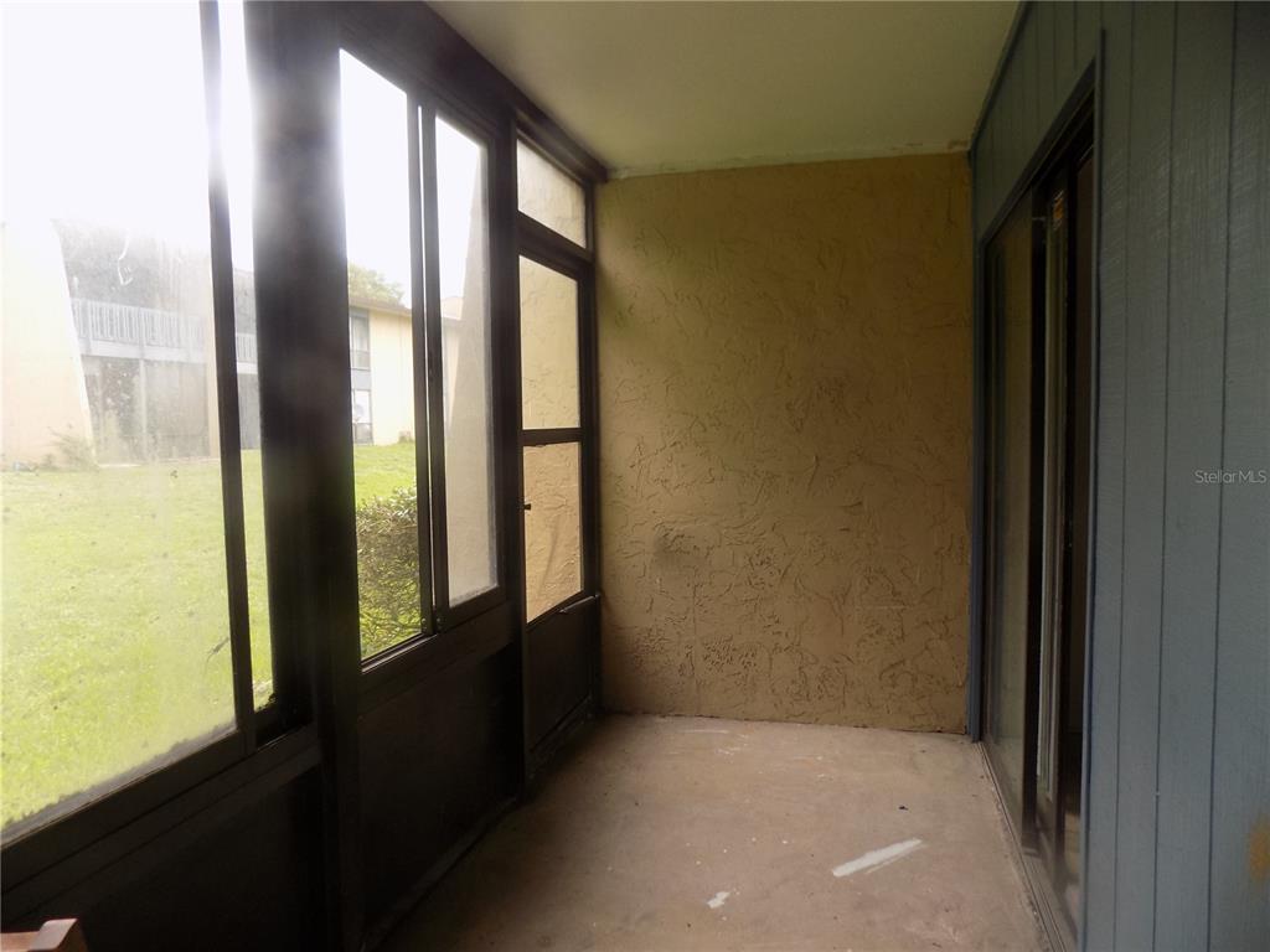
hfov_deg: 73.9
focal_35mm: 23
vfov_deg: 58.9
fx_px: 844
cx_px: 635
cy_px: 476
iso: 80
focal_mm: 4
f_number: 3.1
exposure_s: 1/125
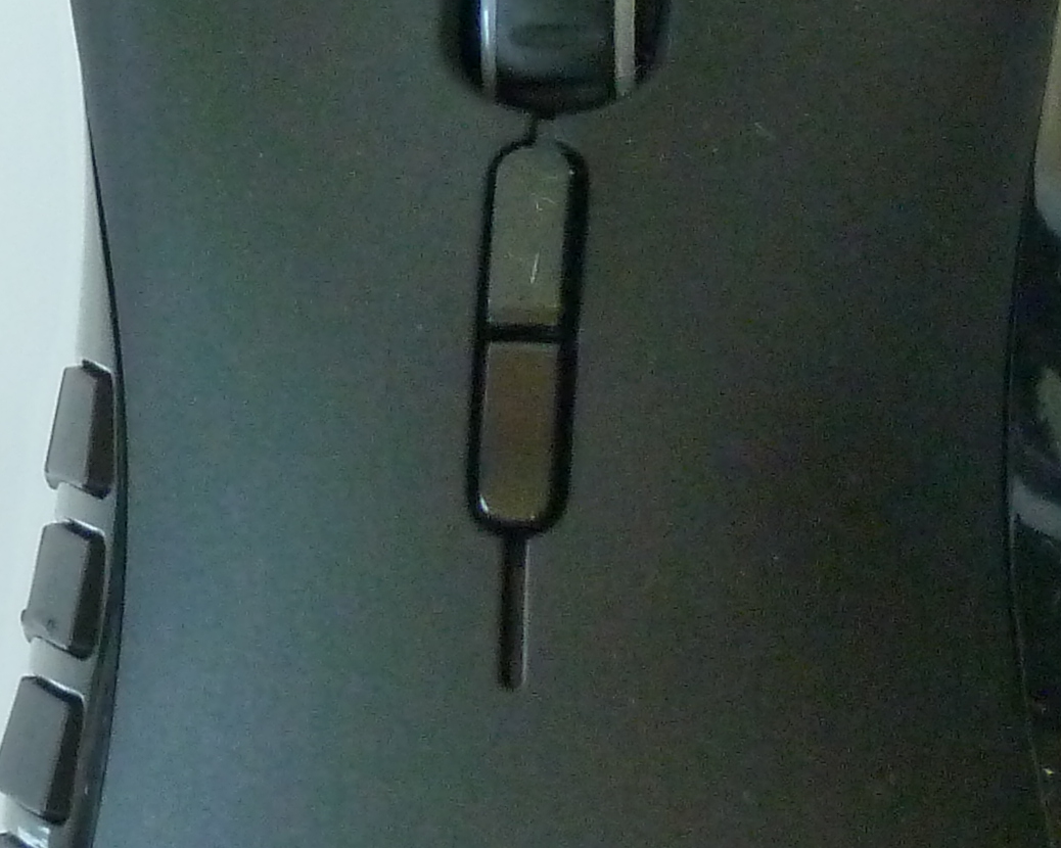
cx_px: 1267
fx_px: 4961
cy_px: 529
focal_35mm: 158
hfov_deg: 11.9
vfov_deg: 9.8
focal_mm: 6.9
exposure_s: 1/15
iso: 400
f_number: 3.7
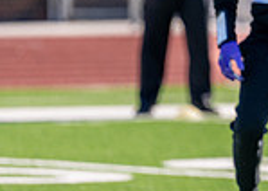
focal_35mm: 832
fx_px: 6324
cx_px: 396
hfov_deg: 2.4
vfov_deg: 1.7
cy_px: 13
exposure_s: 1/1600
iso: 100
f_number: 2.8
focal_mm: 182
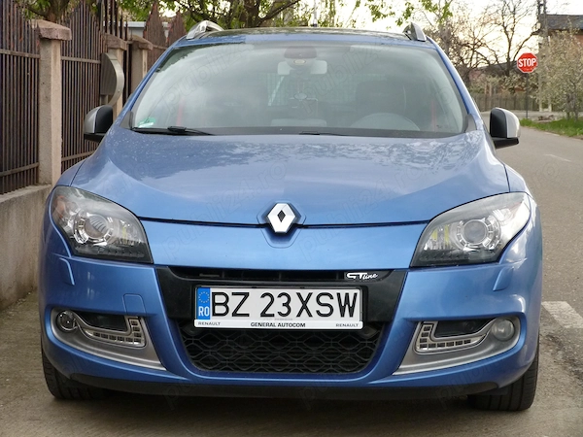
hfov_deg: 23.3
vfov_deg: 17.6
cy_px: 218
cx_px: 292
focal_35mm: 84
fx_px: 1415
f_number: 3.4
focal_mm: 15.1
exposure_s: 1/60
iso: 250
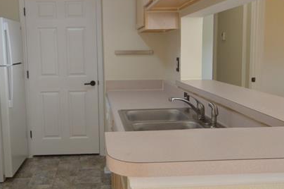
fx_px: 299
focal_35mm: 38
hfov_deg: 50.2
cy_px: 94
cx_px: 103
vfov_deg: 34.9
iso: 400
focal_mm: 10
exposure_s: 1/80
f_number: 3.5
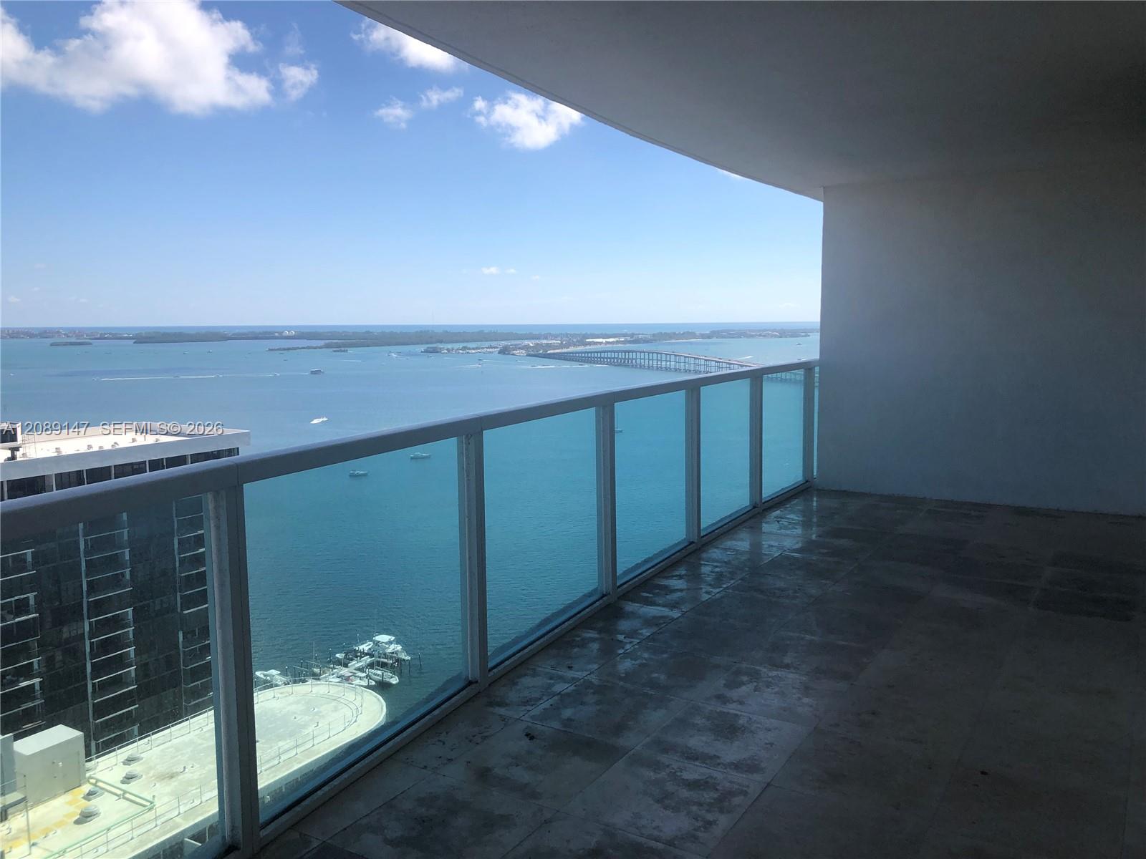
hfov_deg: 63.4
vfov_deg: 49.7
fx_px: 927
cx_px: 573
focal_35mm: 28
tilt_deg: -7.9
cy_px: 430
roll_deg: -0.6
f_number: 1.8
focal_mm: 3.99
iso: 20
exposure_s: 1/2703
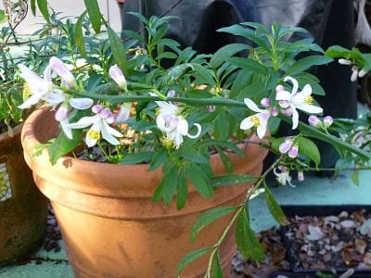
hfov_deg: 34.9
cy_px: 139
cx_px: 186
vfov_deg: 26.6
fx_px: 589
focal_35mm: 55
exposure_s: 1/60
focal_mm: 9.9
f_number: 4.2
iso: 250
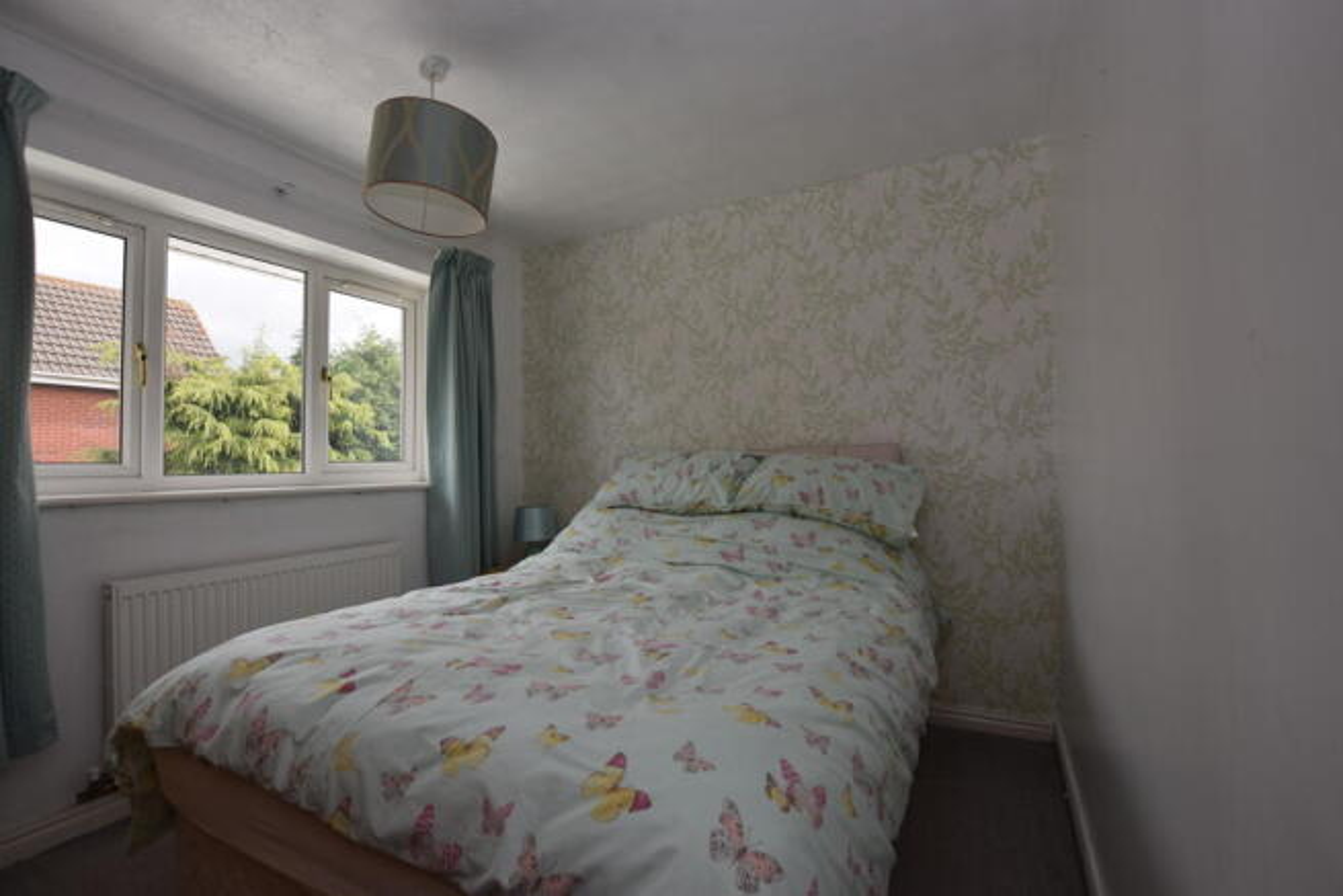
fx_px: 560
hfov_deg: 100.4
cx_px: 672
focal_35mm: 15
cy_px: 448
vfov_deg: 77.4
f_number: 5.6
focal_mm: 10
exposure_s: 1/125
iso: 180
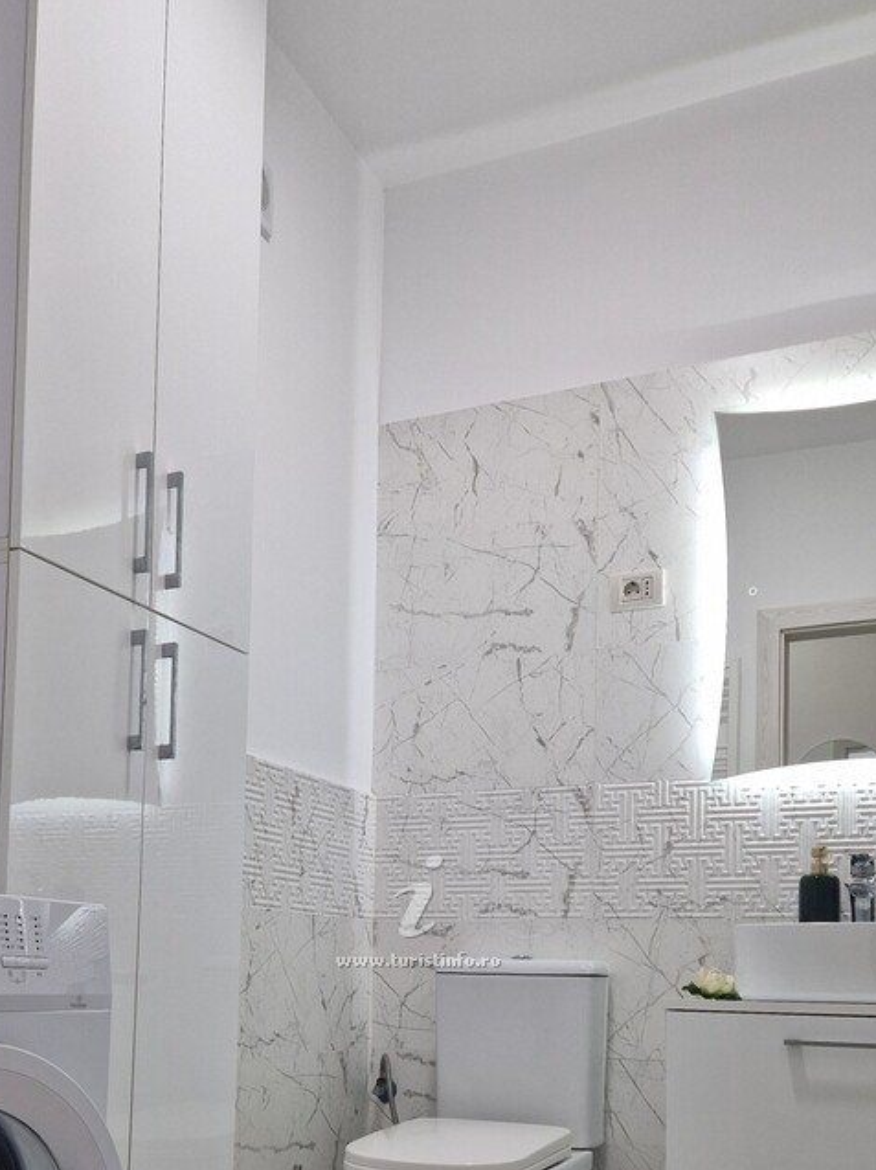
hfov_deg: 38.6
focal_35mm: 37
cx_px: 415
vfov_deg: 47.9
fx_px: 1250
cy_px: 906
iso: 50
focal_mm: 5.4
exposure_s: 1/100
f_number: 1.8
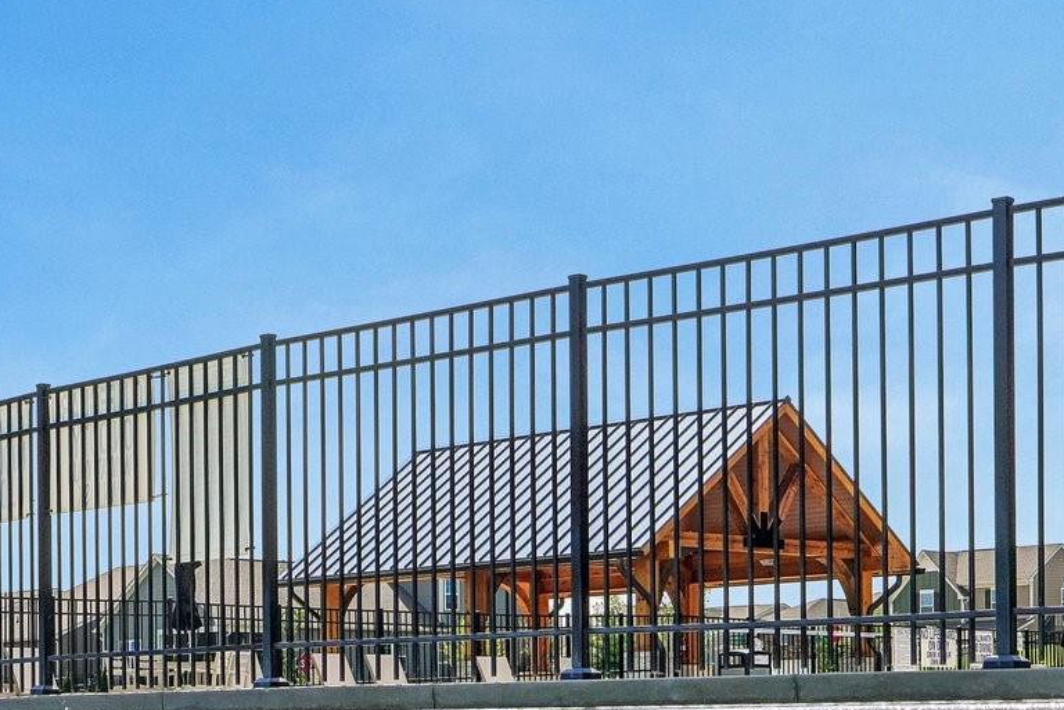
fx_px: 2364
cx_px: 314
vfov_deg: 16.7
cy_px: 731
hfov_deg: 25.2
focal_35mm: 80
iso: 100
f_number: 8
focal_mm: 20
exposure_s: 1/200
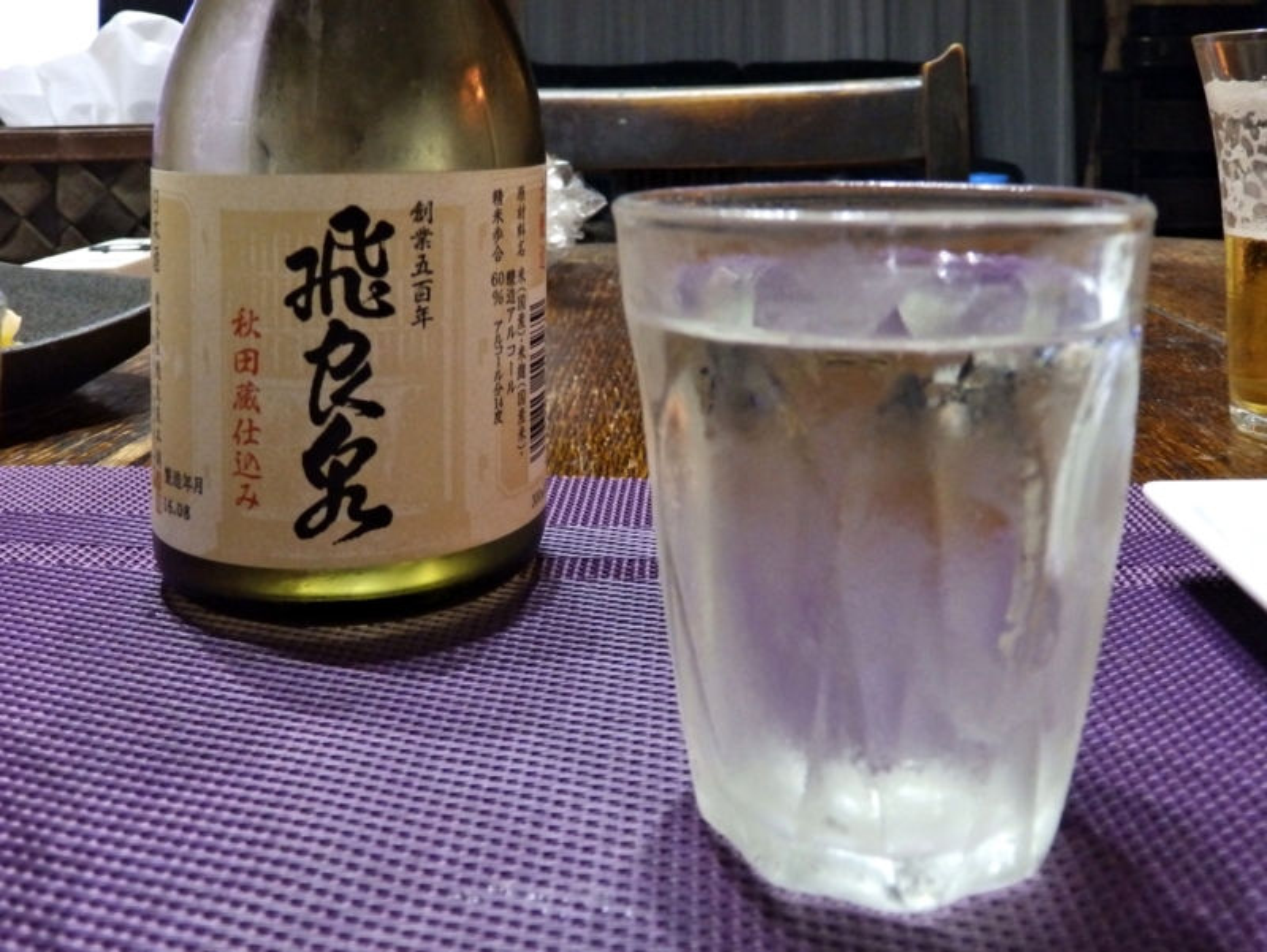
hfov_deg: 56.8
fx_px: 1172
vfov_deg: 44.2
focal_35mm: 32
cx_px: 634
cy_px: 476
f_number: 3.7
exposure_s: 1/15
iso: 800
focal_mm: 5.7
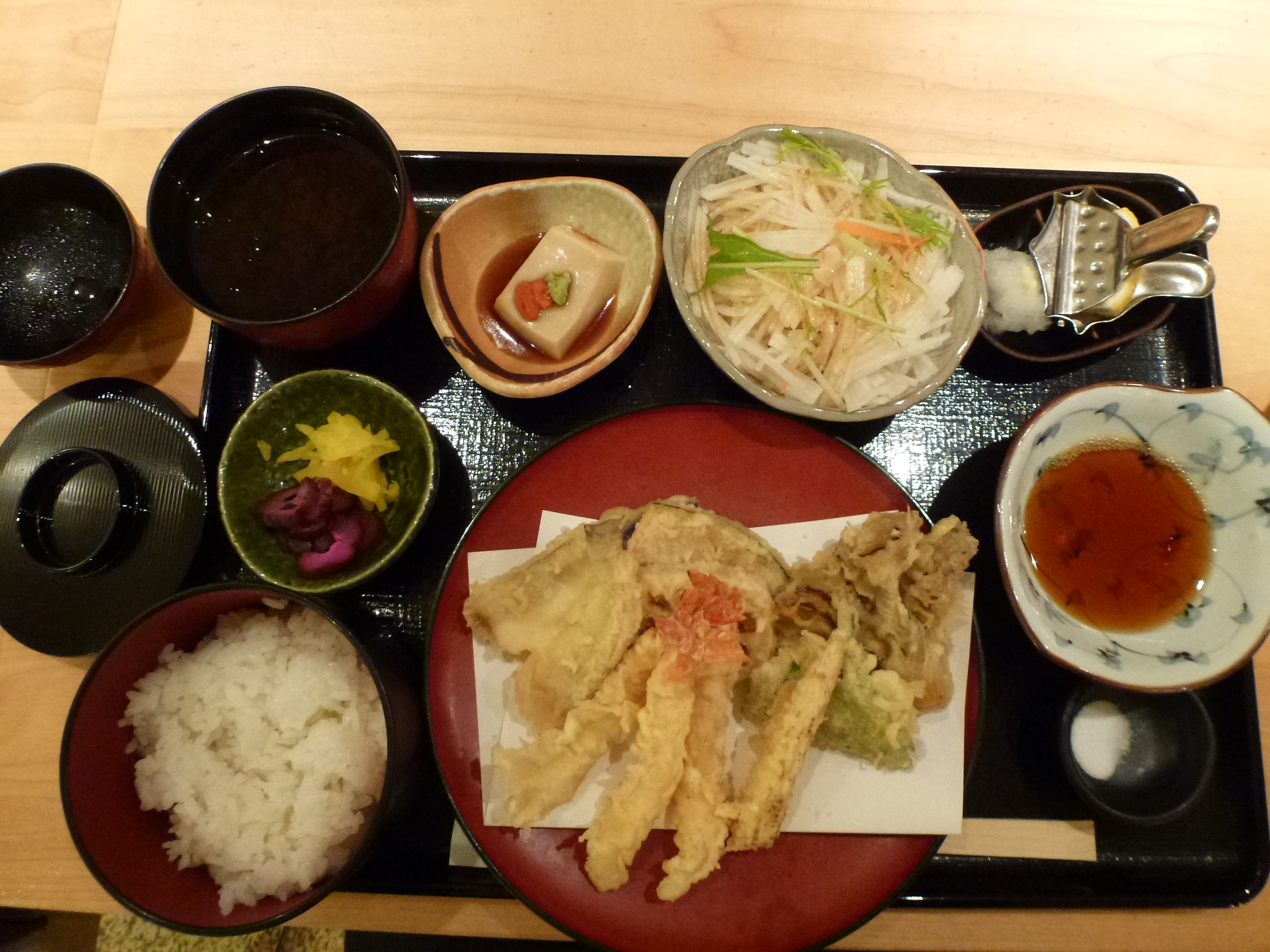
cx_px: 635
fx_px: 881
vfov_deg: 56.8
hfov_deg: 71.6
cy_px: 476
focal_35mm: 24
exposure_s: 1/15
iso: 400
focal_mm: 4.3
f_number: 3.3
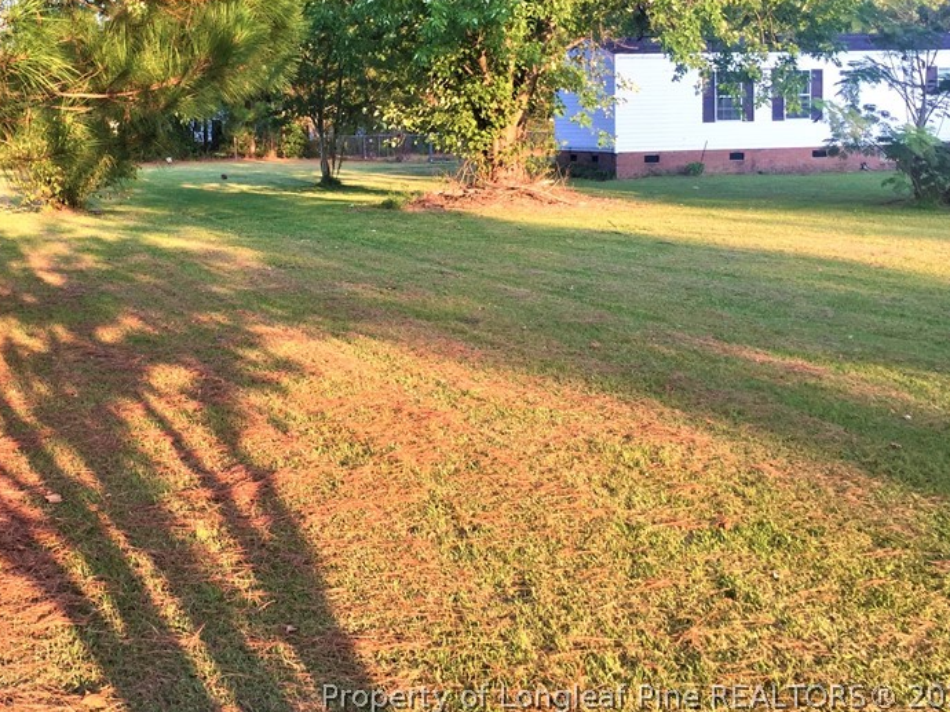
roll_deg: -1.1
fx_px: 1180
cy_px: 191
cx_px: 287
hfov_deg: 43.0
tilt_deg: -4.1
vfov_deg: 33.0
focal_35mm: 43
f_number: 2.2
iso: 32
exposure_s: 1/173
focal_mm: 4.15
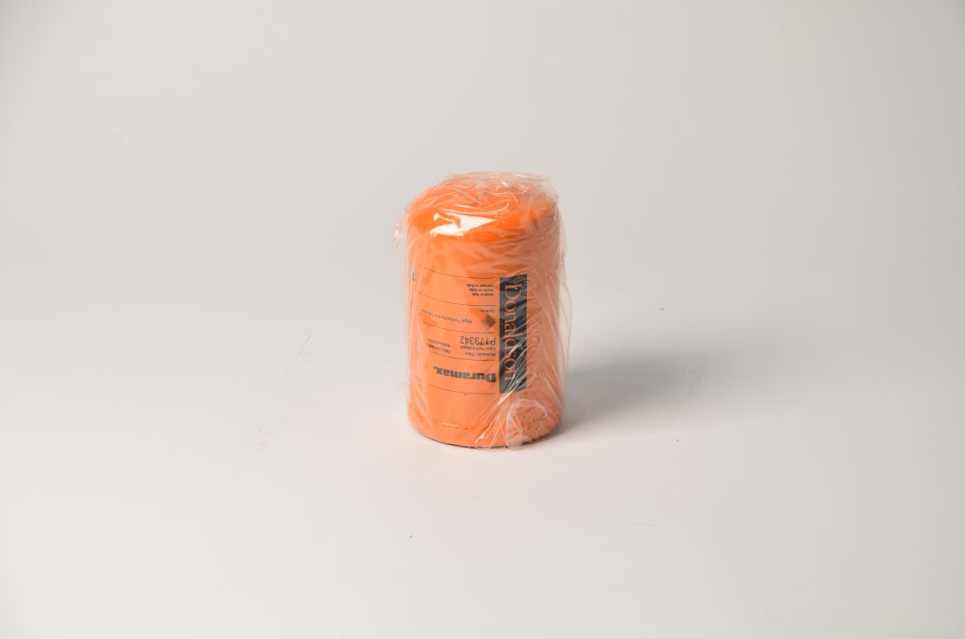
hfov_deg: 13.1
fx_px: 4212
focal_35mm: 158
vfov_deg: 8.7
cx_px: 482
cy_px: 320
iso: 100
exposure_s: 1/13
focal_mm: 105
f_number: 8
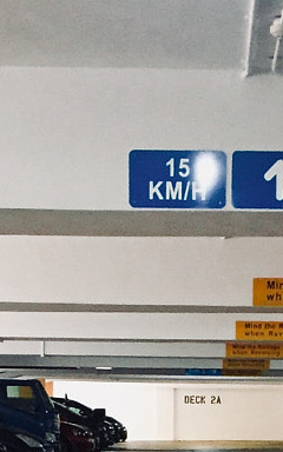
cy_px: 776
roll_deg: -0.2
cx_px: 215
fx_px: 1580
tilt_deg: -13.7
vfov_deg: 14.6
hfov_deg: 10.2
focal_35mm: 128
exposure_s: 1/20
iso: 250
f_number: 2.2
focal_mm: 4.15
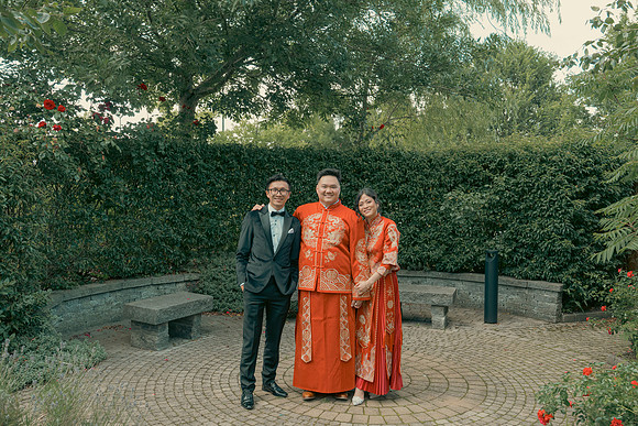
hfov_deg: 57.2
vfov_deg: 40.0
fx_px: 585
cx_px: 319
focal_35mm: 33
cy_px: 213
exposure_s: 1/160
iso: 500
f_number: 5.6
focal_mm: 33
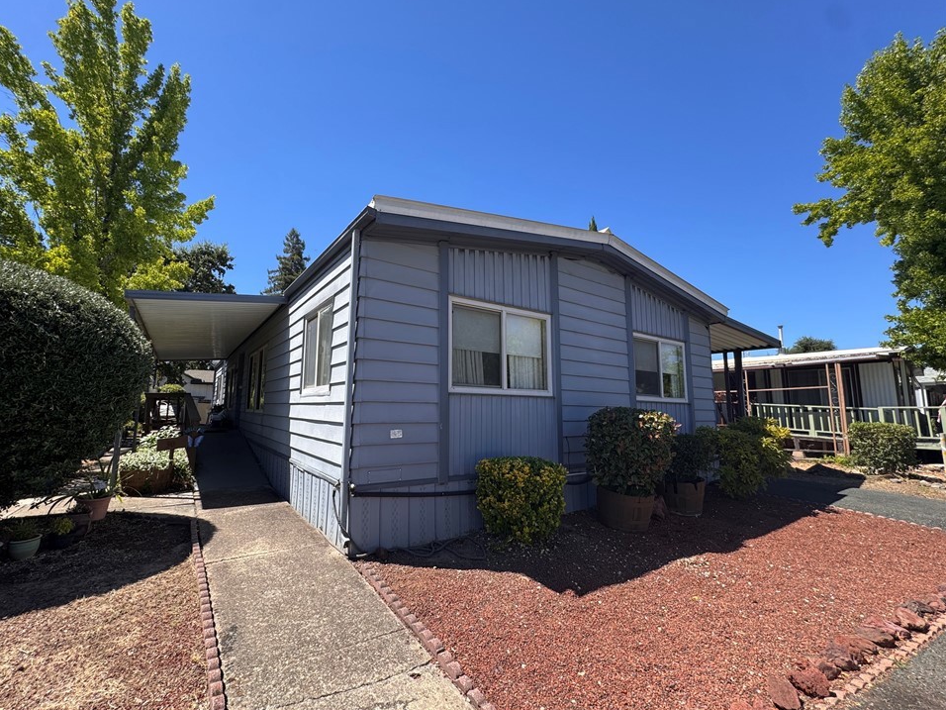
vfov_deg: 81.7
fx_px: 410
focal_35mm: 15
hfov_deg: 98.0
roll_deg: -0.4
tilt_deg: +6.7
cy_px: 359
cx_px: 442
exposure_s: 1/787
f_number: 2.2
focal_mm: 2.22
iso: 50
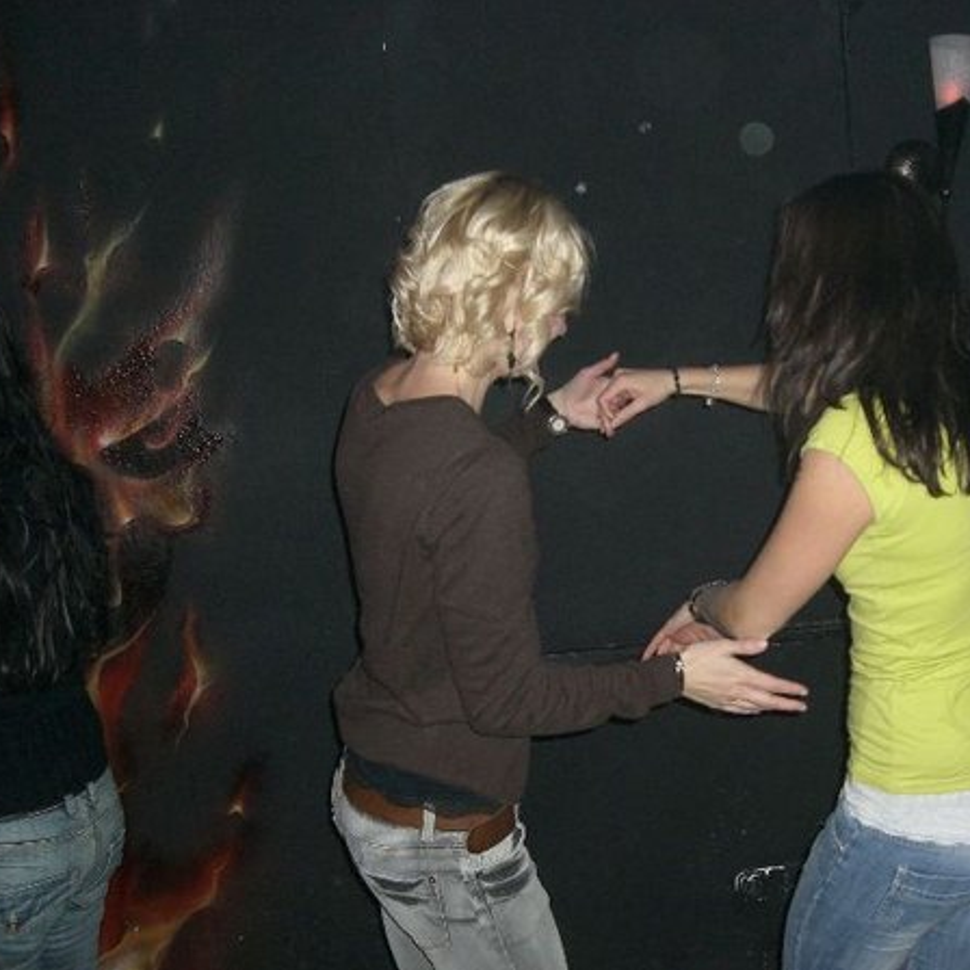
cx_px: 582
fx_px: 1427
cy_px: 485
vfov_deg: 37.6
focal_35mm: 45
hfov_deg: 37.4
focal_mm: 6.2
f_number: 2.7
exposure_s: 1/60
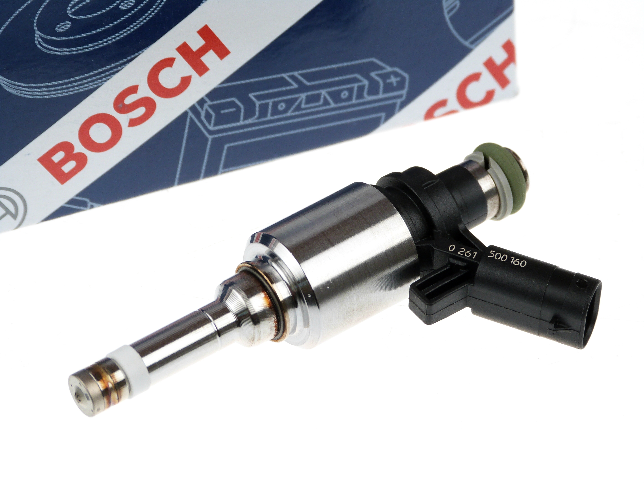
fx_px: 2791
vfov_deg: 9.9
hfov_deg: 13.2
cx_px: 322
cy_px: 242
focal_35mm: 150
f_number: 3.7
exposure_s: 1/100
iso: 100
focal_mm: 26.8
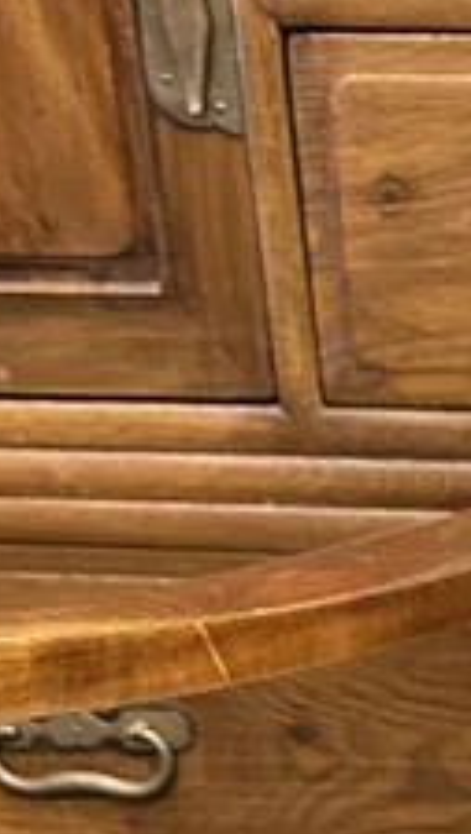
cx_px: 949
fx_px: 2635
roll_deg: -1.5
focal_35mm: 119
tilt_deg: -30.8
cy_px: 1379
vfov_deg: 15.9
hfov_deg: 9.5
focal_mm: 6.86
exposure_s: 1/50
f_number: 1.78
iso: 320
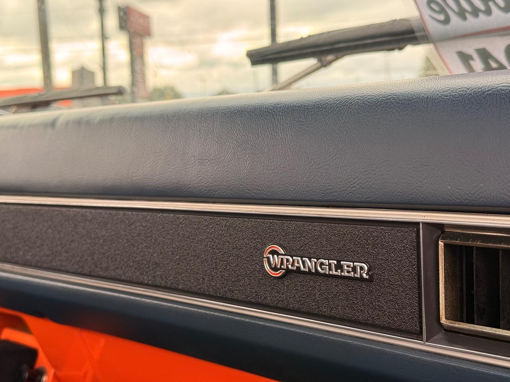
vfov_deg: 30.3
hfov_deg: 39.7
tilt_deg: -4.5
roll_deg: +2.7
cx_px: 255
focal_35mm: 48
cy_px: 191
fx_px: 707
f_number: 1.78
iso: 50
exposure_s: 1/160
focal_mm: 6.76
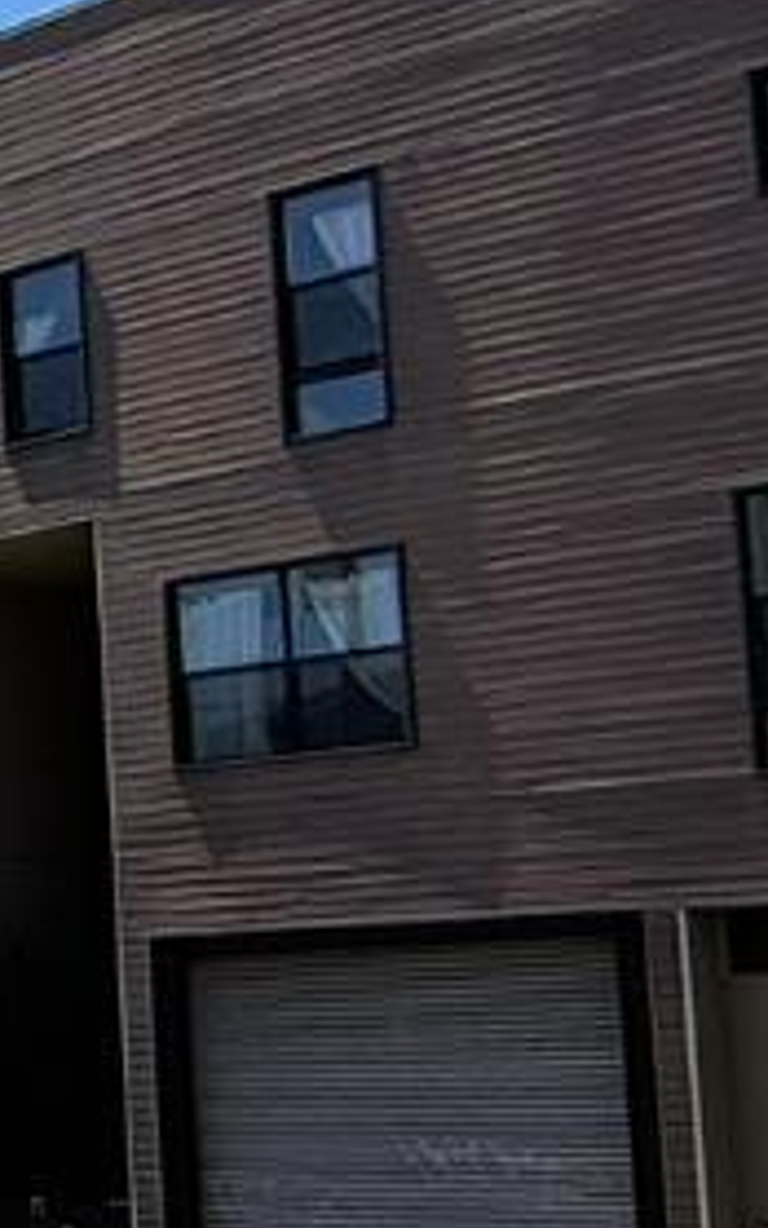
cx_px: -1496
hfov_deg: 11.0
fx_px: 2676
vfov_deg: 25.6
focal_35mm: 80
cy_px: 864
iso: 50
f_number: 2.2
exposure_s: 1/2092
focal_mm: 2.22
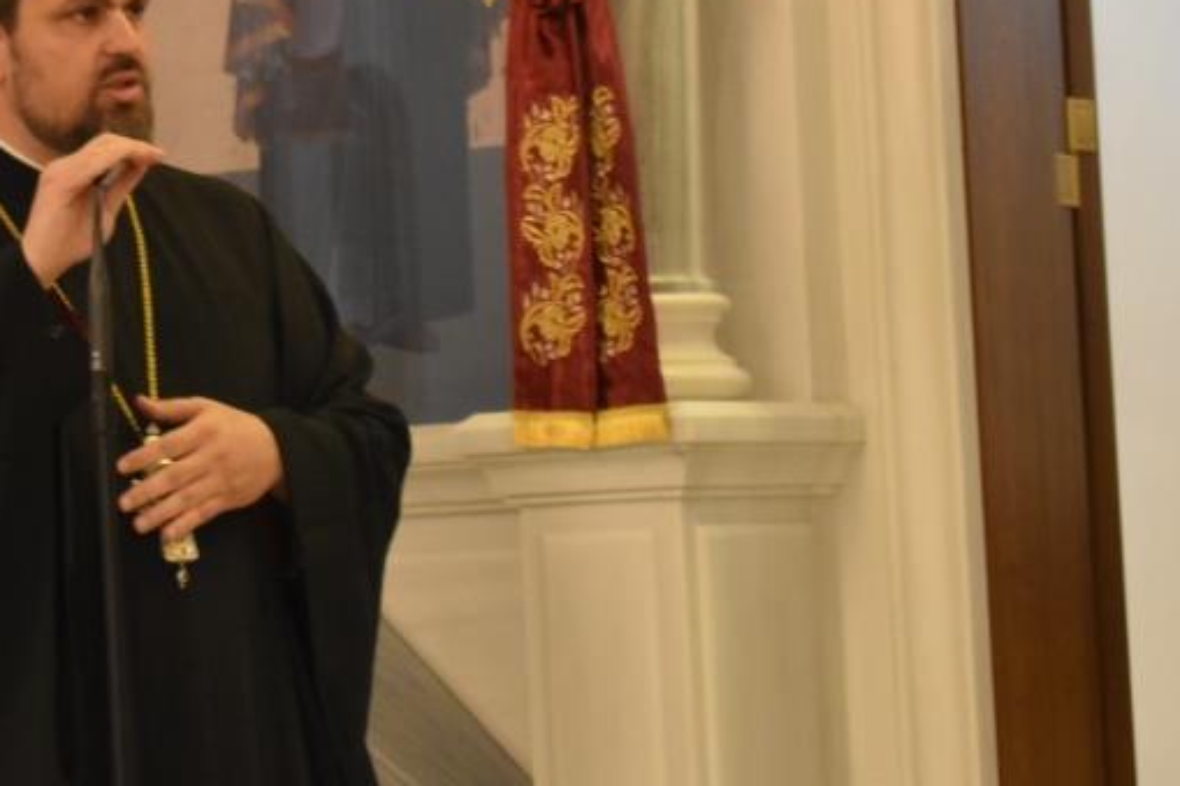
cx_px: 218
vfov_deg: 8.3
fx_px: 5439
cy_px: 242
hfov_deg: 12.3
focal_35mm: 166
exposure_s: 1/60
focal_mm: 55
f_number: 5.6
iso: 3200
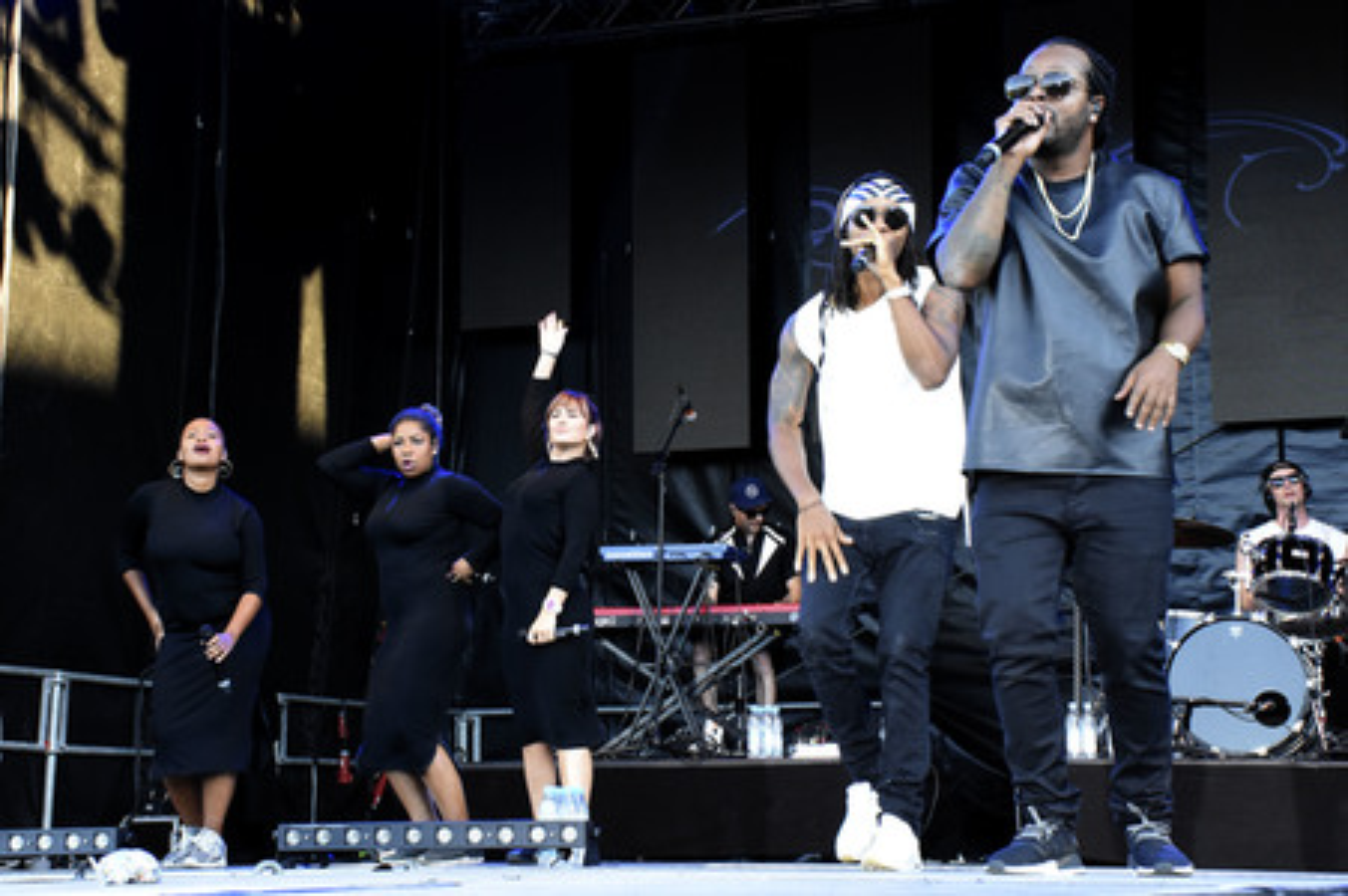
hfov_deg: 29.9
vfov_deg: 20.1
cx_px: 674
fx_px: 2526
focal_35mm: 68
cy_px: 448
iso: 2500
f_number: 10
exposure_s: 1/125
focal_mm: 45
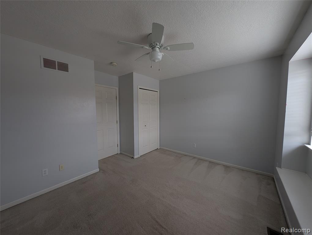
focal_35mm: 12
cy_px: 118
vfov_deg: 94.6
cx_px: 156
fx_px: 108
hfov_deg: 110.5
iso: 106
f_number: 1.95
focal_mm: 2.23
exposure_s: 1/23.8
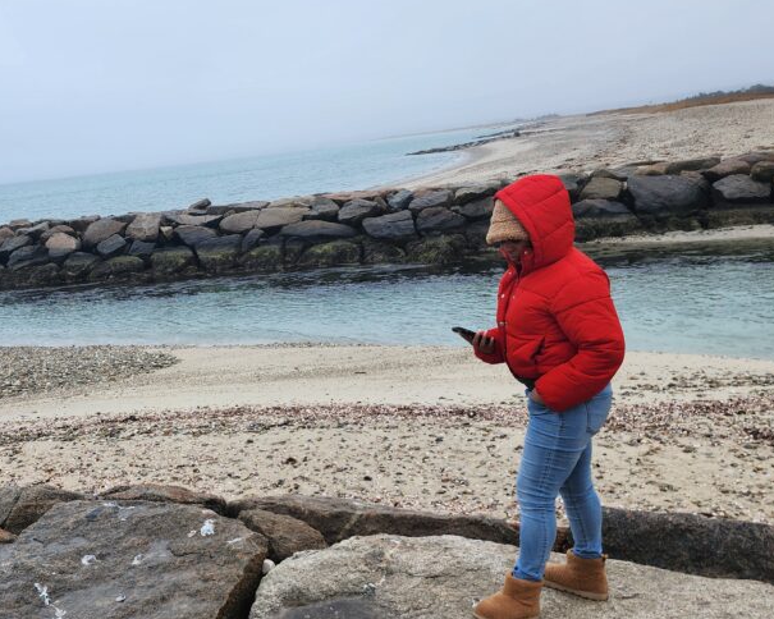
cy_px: 375
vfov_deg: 39.0
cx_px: 238
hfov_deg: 46.9
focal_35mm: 38
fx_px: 870
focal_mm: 6.4
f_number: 1.8
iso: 25
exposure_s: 1/180
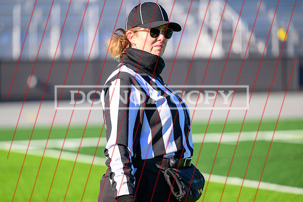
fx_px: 1457
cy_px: 100
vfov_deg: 7.9
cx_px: 140
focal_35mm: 173
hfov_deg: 11.9
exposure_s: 1/1600
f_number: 3.2
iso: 250
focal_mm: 160
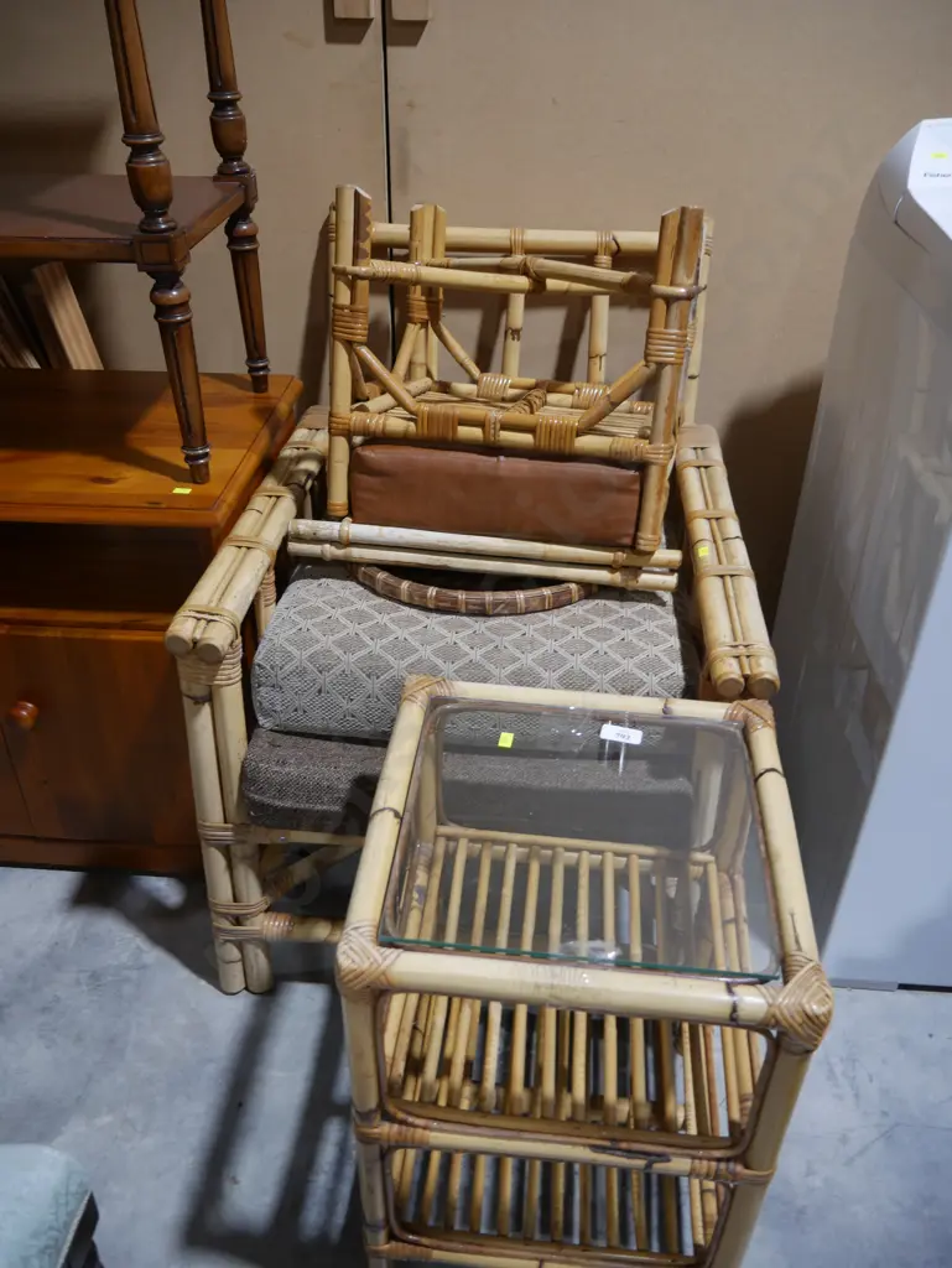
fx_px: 1026
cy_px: 634
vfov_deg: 63.4
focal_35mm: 28
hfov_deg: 49.8
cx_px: 476
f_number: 3.5
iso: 250
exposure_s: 1/60
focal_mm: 14
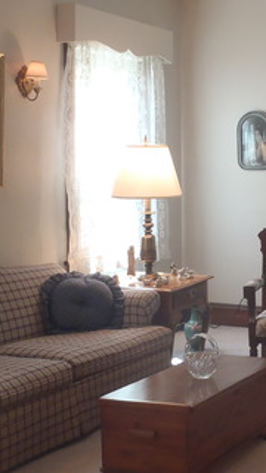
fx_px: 765
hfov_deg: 18.1
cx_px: 368
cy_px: 226
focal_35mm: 61
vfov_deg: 34.3
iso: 200
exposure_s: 1/20
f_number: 3.9
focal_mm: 5
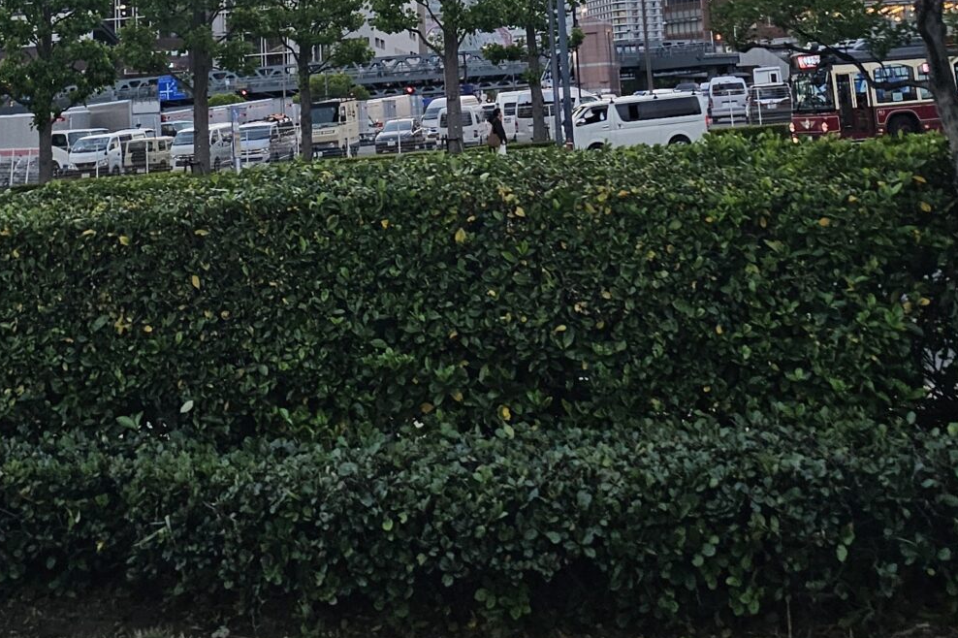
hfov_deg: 32.4
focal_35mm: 62
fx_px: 1649
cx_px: 534
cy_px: -251
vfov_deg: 19.7
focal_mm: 6.3
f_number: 1.7
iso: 80
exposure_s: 1/100
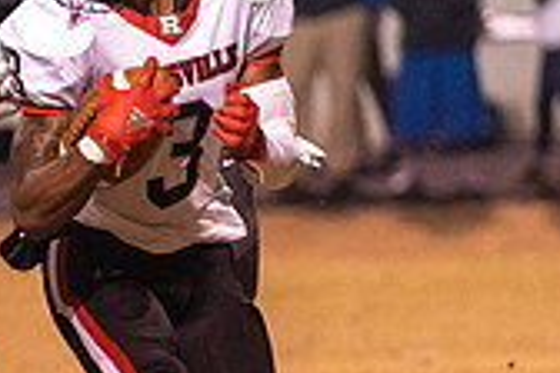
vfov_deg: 2.1
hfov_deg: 3.1
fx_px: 10250
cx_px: -287
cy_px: 288
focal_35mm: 659
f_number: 3.2
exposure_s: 1/640
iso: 6400
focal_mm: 191
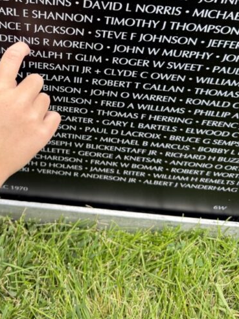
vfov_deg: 45.7
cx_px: 69
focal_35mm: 39
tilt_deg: -40.1
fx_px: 359
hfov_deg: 36.2
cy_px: 69
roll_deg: -4.5
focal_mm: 6.76
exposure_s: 1/121
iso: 80
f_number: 1.78
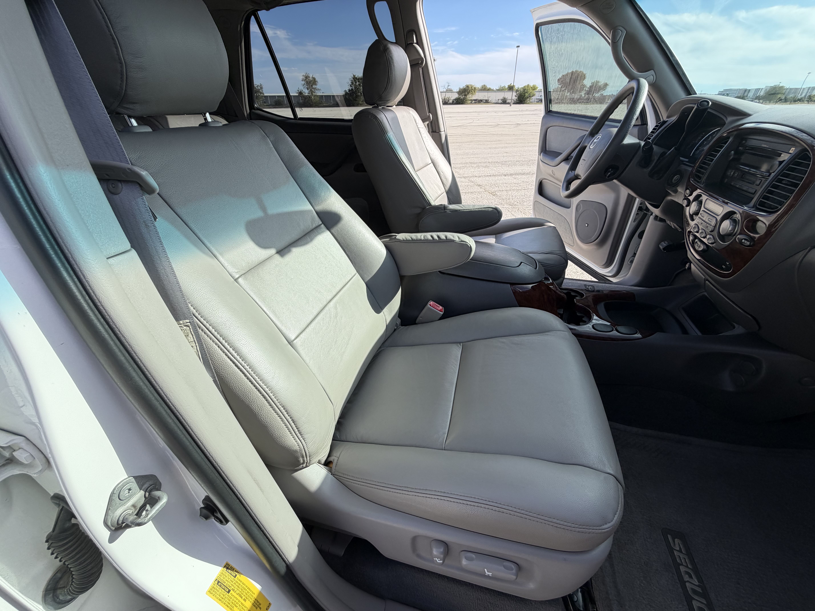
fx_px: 330
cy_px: 306
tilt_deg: -31.6
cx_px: 408
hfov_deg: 102.1
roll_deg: +1.2
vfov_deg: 85.7
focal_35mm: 14
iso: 40
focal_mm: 2.22
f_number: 2.2
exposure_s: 1/760
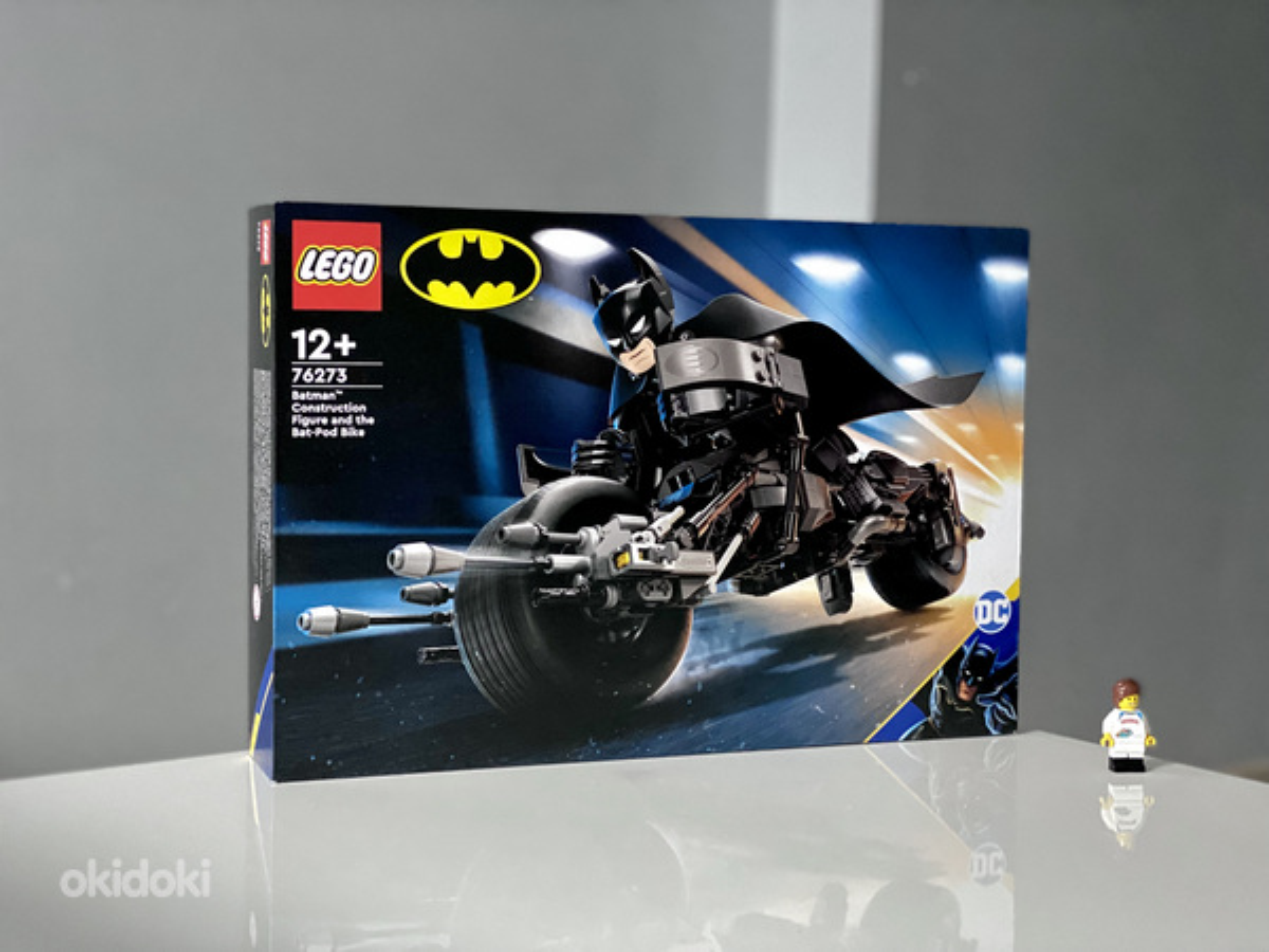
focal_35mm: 52
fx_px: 1906
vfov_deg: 28.0
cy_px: 476
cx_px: 634
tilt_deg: -2.2
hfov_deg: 36.8
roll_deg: -1.7
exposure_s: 1/15
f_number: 2
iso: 500
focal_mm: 6
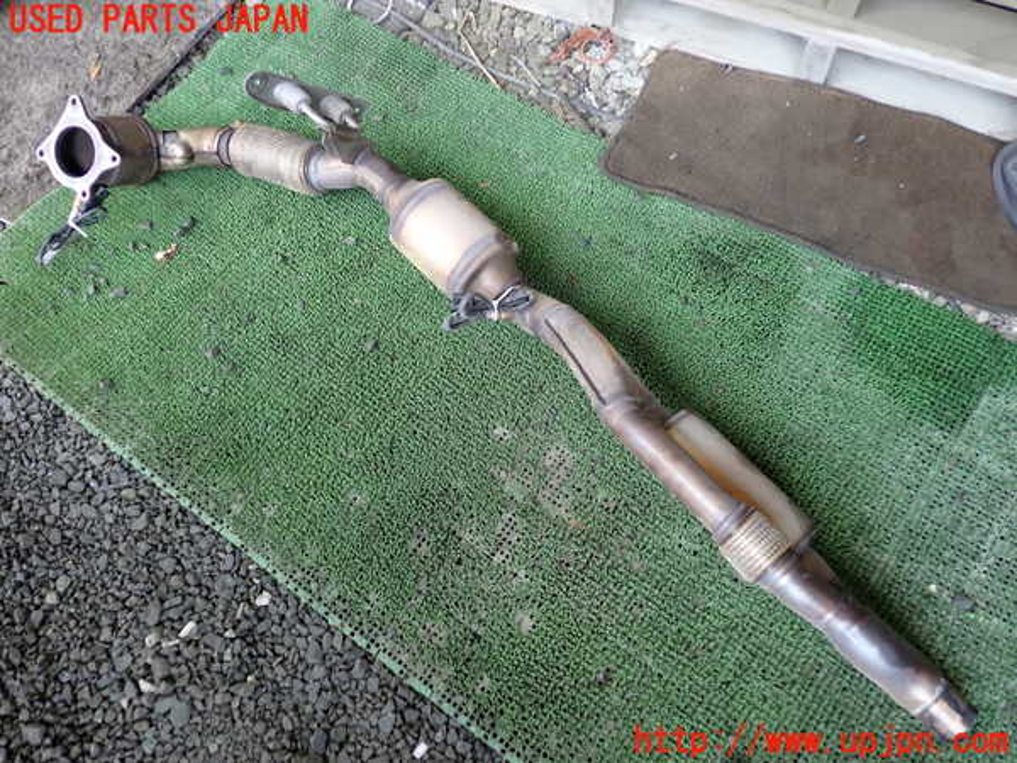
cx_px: 508
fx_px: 881
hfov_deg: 60.0
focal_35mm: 30
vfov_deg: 46.8
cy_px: 382
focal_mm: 5.4
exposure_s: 1/80
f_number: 2.3
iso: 200
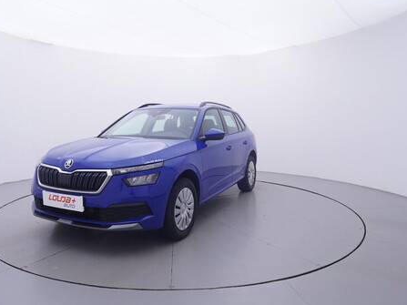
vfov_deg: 52.0
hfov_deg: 66.0
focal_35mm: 27
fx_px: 313
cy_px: 142
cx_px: 182
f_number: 5
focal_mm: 15
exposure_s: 1/80
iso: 200
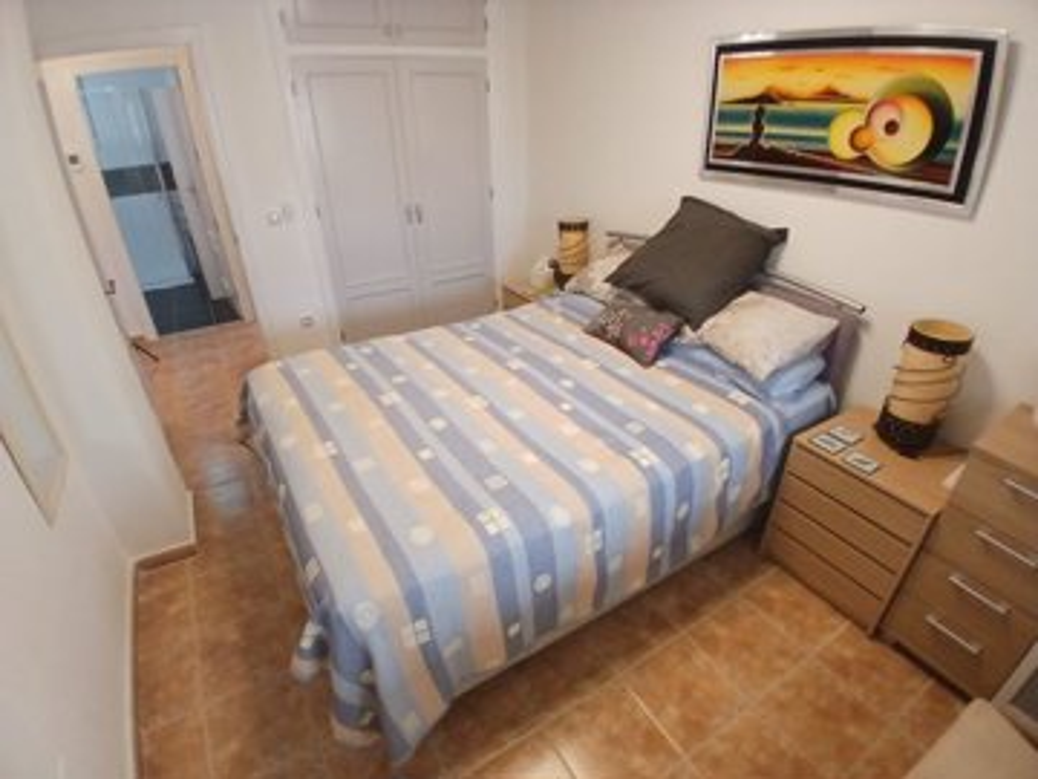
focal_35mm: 17
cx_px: 519
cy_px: 390
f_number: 2.2
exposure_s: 1/33.3
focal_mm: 1.4
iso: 125
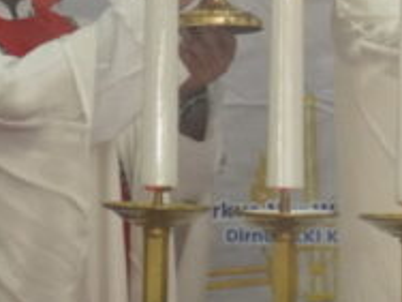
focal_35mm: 706
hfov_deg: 2.8
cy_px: -206
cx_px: 915
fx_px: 8199
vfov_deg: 2.1
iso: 2000
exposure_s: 1/160
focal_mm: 90
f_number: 4
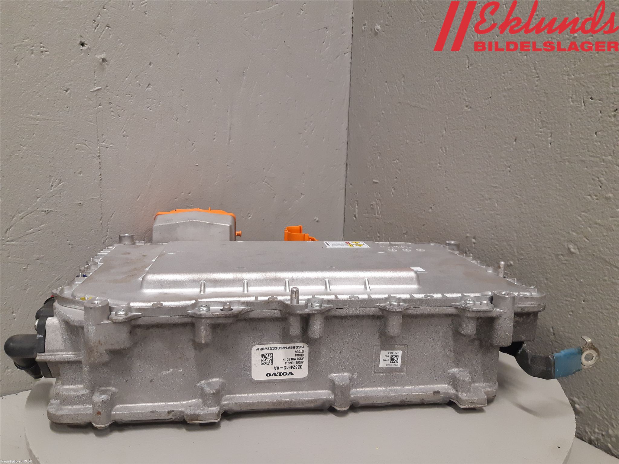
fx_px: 465
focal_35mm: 26
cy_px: 232
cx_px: 310
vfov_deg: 53.1
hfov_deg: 67.3
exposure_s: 1/50
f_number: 1.7
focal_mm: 3.93
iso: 160
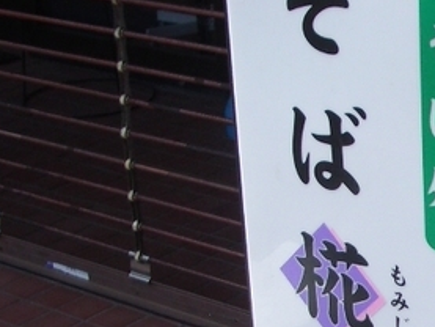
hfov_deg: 18.2
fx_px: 1270
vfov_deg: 14.4
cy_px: 352
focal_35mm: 101
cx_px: 553
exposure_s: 1/640
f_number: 2.6
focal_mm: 5.8
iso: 80
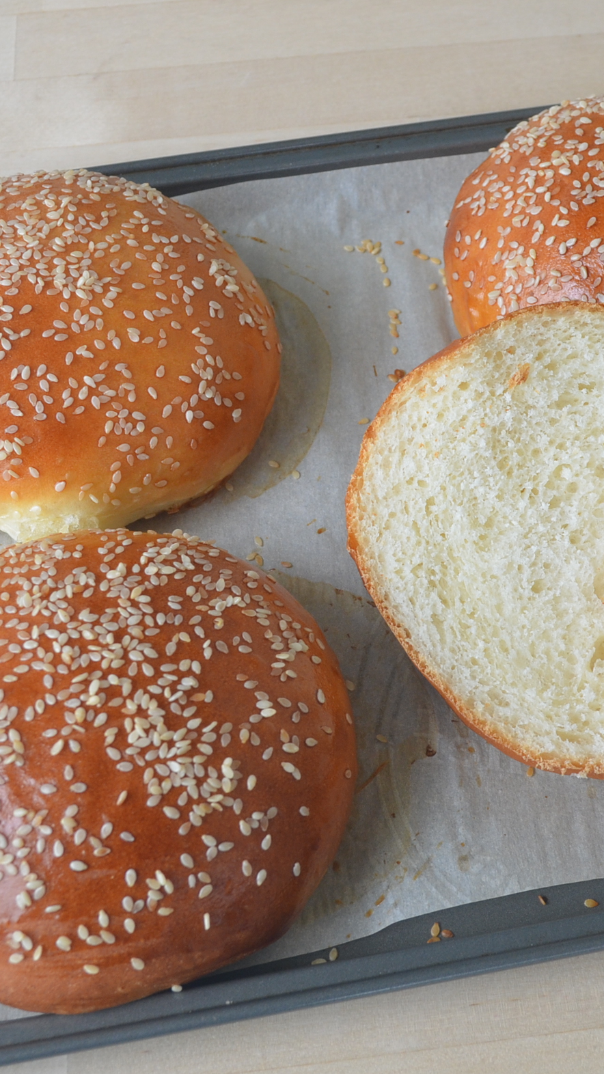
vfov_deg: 35.4
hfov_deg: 20.2
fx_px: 1680
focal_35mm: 59
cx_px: 464
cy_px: 545
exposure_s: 1/60
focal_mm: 24
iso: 400
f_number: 7.1
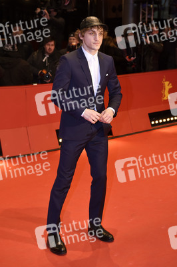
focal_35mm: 52
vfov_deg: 37.9
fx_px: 388
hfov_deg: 25.7
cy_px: 134
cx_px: 88
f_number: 2.8
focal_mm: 35
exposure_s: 1/320
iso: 640
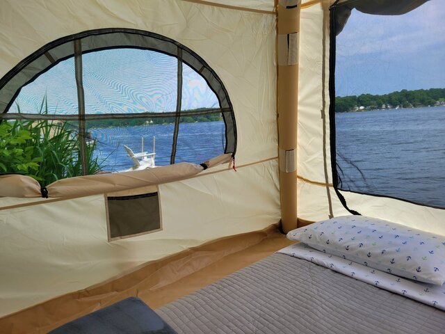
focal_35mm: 26
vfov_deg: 53.1
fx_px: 334
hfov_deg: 67.3
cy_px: 167
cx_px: 222
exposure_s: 1/769
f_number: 1.8
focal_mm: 5.4
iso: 40
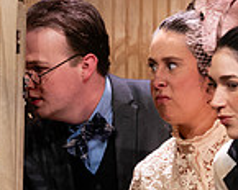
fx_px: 2733
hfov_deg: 5.0
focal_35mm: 388
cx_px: 228
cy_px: 142
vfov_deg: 4.0
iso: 2500
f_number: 6.3
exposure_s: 1/160
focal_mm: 103
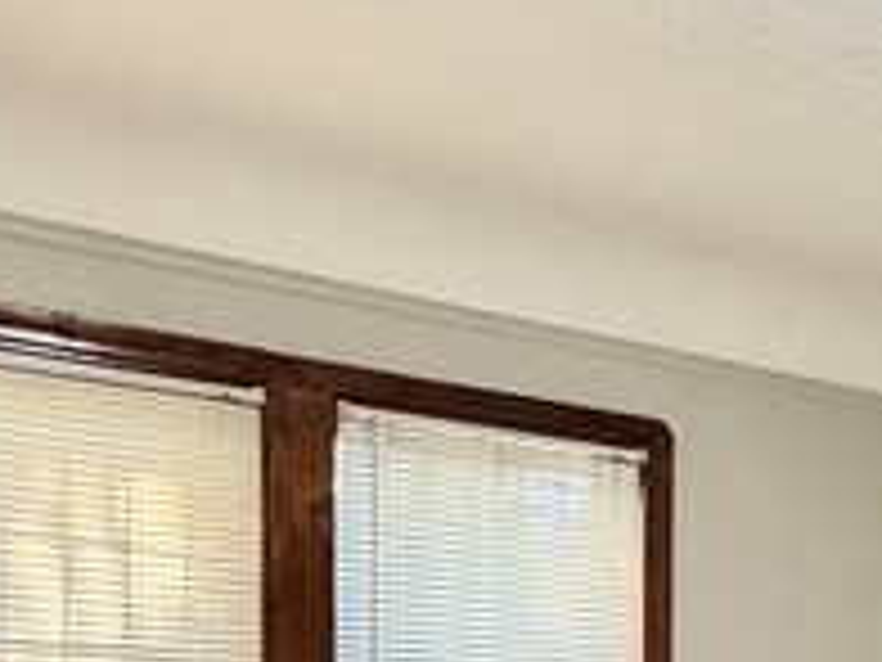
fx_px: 1860
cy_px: 811
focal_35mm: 73
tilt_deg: -1.1
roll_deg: -0.8
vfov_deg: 19.0
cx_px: 806
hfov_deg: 25.8
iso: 250
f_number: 2.2
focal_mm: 2.22
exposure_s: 1/60
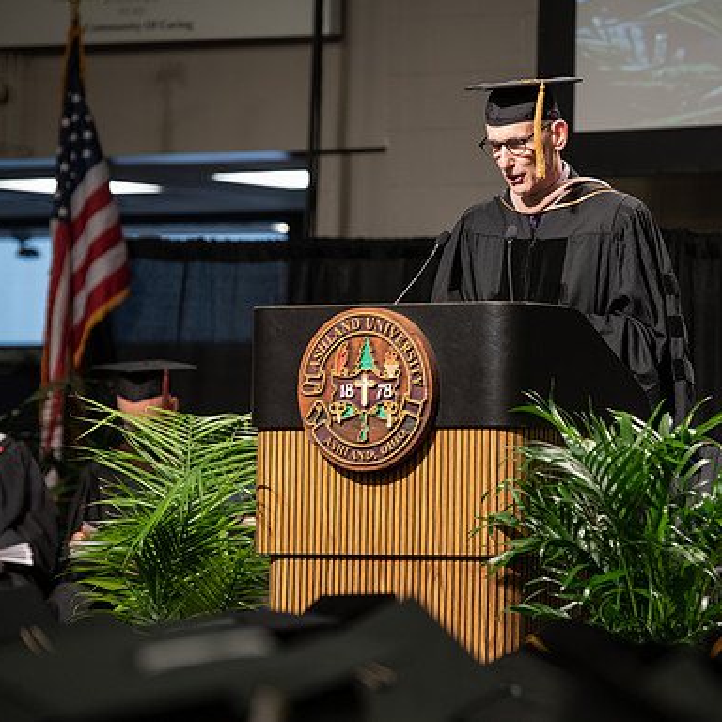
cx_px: 504
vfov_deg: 8.0
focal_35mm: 218
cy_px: 360
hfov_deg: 8.0
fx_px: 5144
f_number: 4
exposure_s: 1/200
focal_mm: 170
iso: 1250
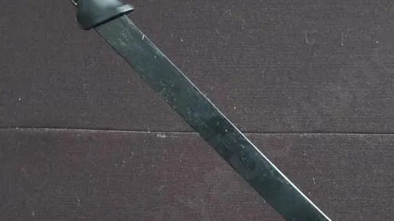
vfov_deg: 19.4
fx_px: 637
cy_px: 197
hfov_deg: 34.4
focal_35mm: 61
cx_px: 201
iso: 200
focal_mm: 2.87
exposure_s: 1/100
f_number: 2
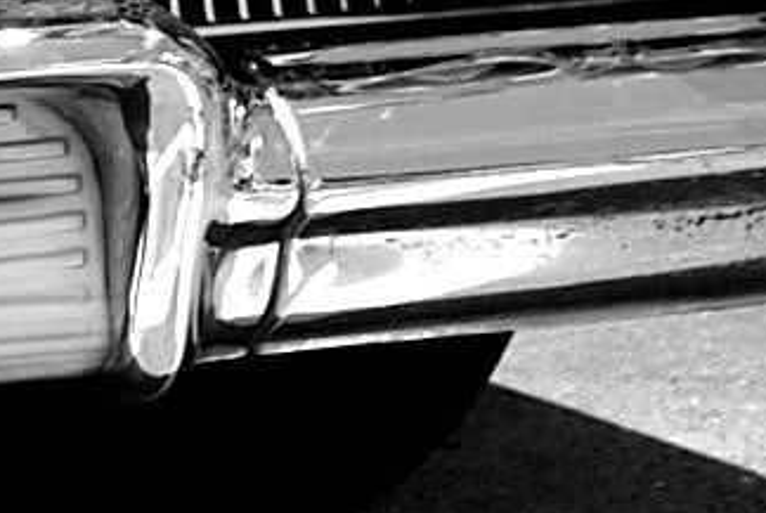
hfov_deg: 4.1
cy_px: -593
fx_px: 10504
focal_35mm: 493
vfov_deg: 2.8
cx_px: -1279
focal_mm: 55
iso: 100
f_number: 10
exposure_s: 1/400
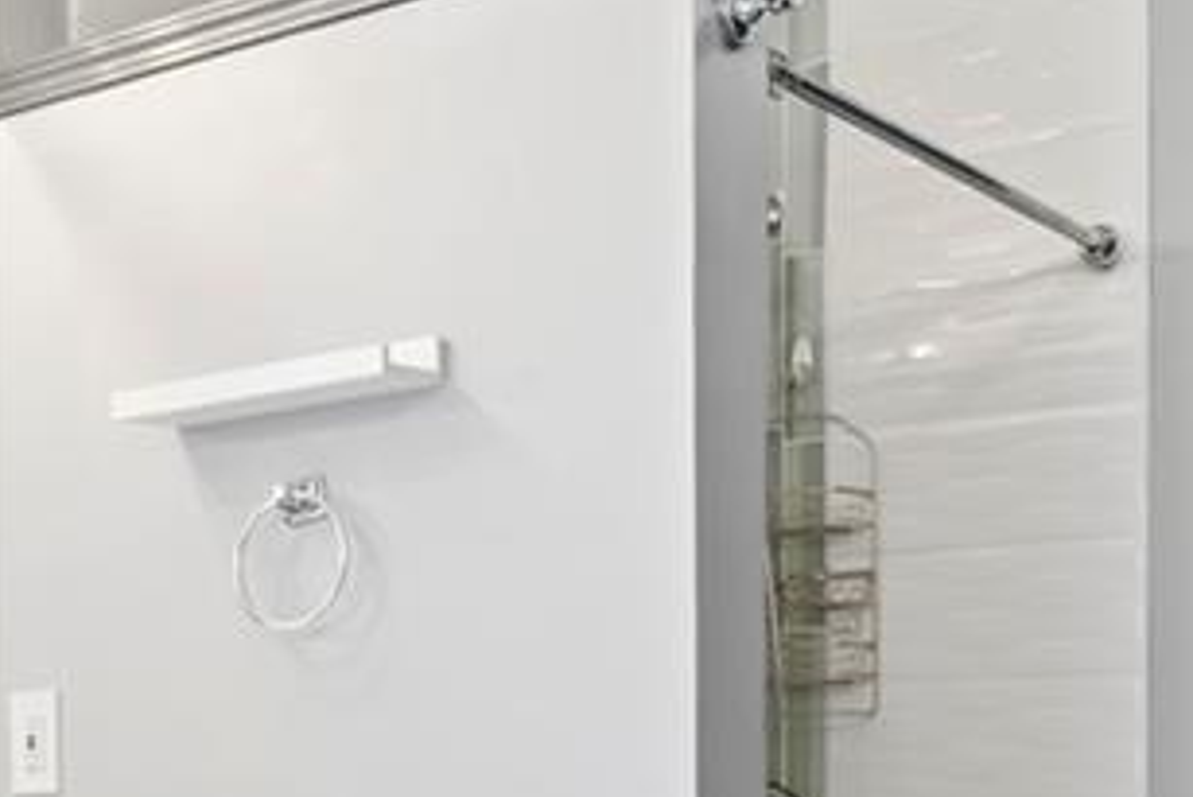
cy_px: 813
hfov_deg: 33.2
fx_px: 1989
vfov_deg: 21.8
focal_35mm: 60
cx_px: 451
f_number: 7.1
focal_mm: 18
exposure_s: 1/1.25
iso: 100
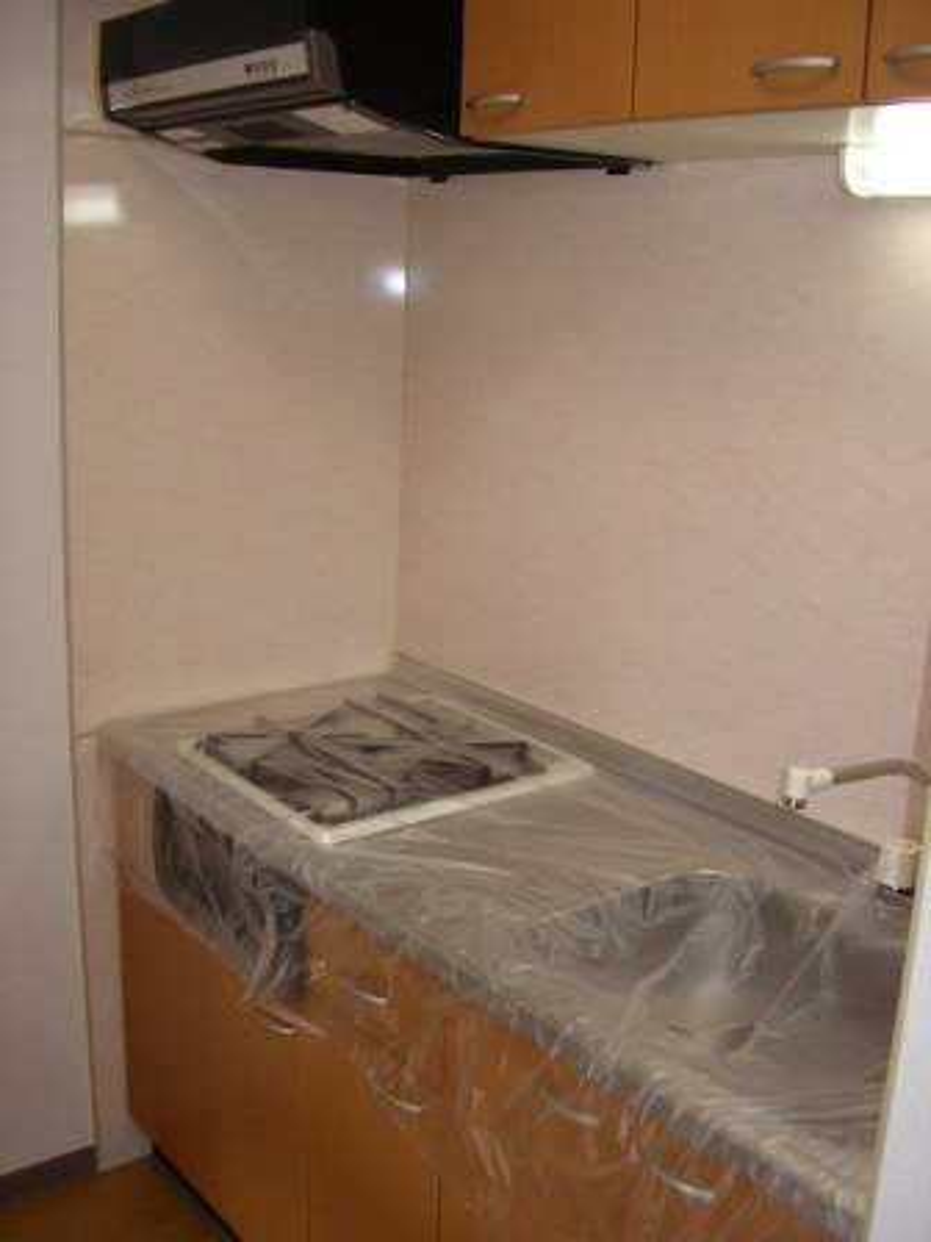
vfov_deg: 49.0
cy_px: 621
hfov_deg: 37.7
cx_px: 466
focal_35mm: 38
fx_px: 1363
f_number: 2.9
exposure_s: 1/30
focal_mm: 5.8
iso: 100
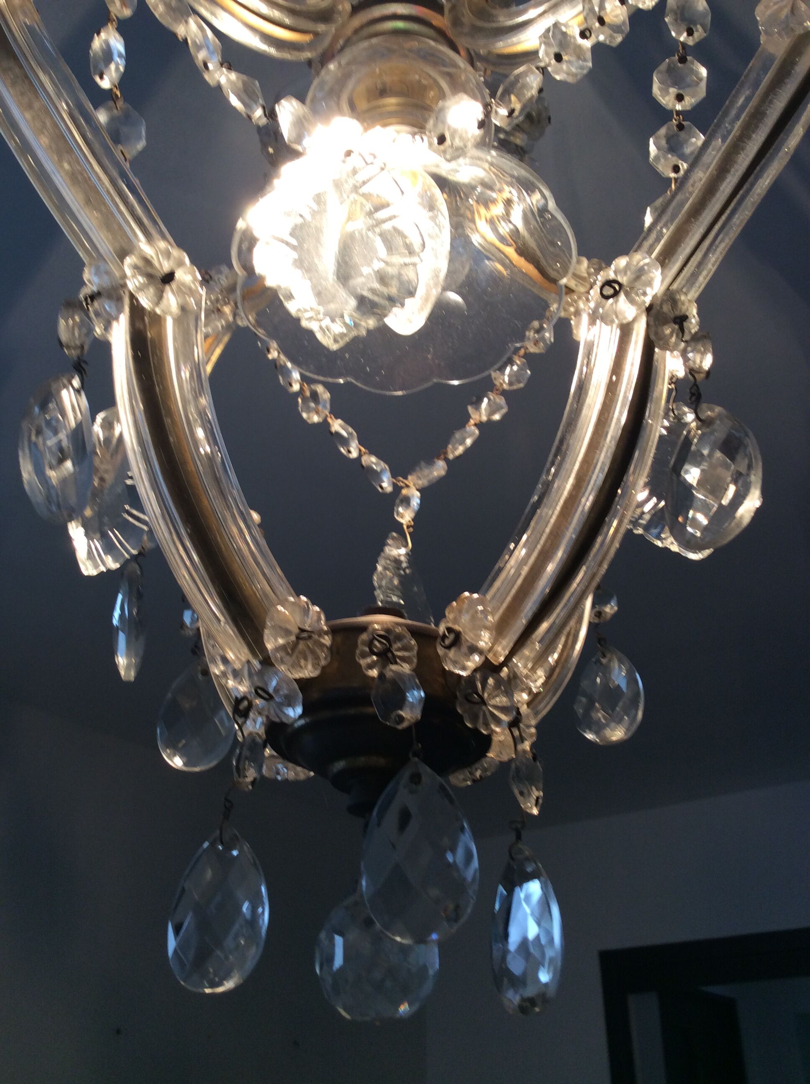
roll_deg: -0.2
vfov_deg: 56.9
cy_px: 542
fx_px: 1001
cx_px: 405
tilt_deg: +30.6
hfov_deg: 44.1
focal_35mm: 32
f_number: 2.4
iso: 40
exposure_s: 1/25
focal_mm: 3.3
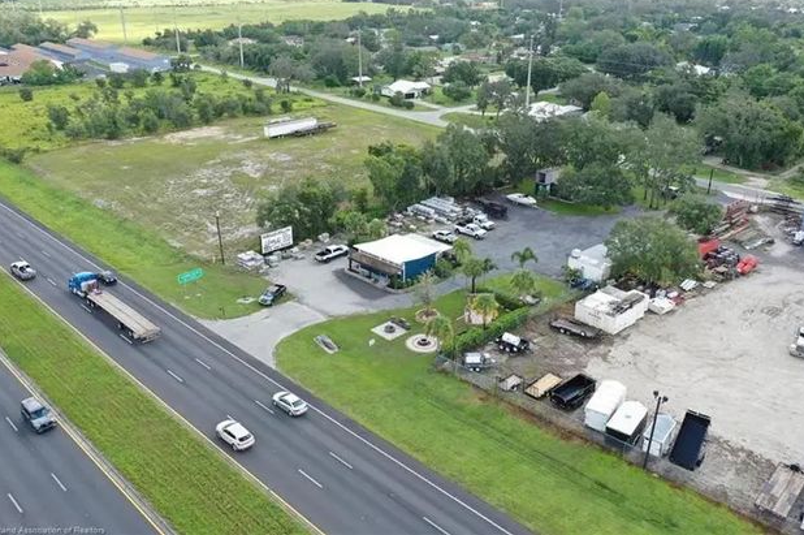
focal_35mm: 29
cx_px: 394
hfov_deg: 63.7
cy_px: 259
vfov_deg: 44.9
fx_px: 647
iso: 100
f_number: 4.5
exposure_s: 1/200
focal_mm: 10.26
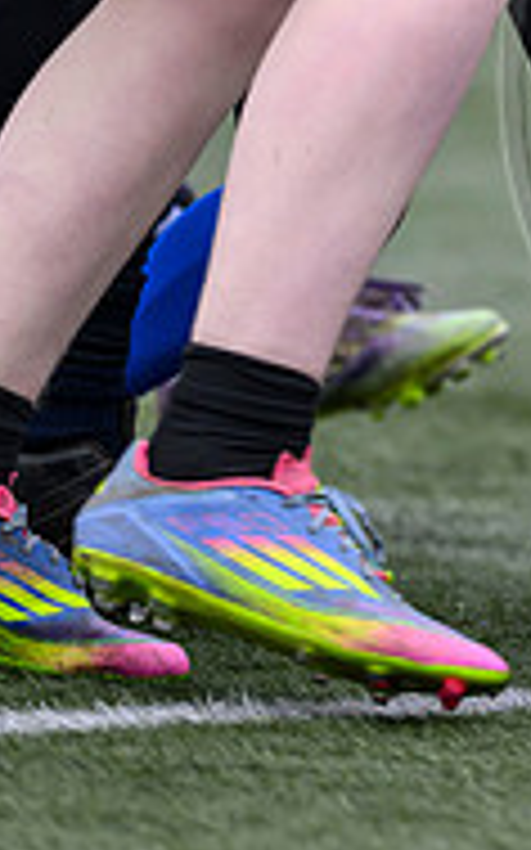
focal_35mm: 1249
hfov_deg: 1.1
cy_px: 74
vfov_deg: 1.7
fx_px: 28942
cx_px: 963
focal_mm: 400
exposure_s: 1/1600
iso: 500
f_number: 3.5
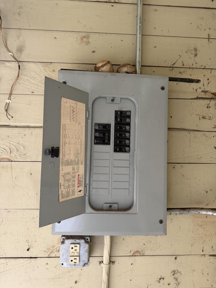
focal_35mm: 24
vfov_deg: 71.6
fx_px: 200
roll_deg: -2.3
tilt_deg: +4.1
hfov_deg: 56.8
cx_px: 108
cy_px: 144
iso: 200
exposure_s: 1/60
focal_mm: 6.76
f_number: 1.78
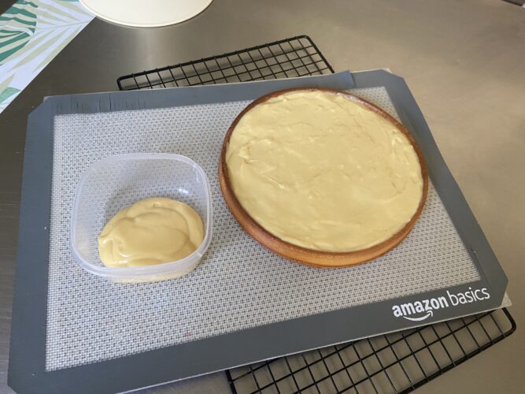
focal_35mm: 26
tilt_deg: -61.1
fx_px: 394
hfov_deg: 67.3
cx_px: 262
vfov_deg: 53.0
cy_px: 197
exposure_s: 1/60
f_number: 1.8
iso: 200
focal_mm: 4.25
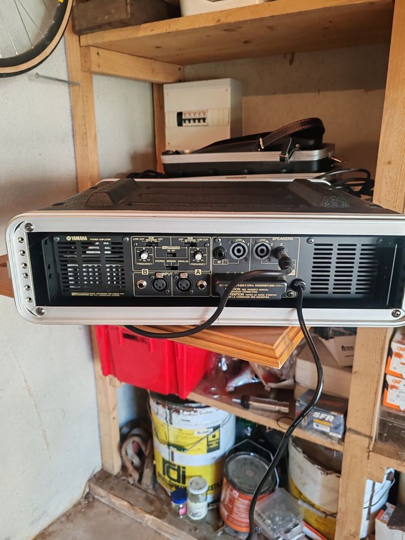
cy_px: 270
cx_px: 202
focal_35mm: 27
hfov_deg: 51.4
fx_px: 421
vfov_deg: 65.3
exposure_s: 1/50
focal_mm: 6.12
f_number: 1.9
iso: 640
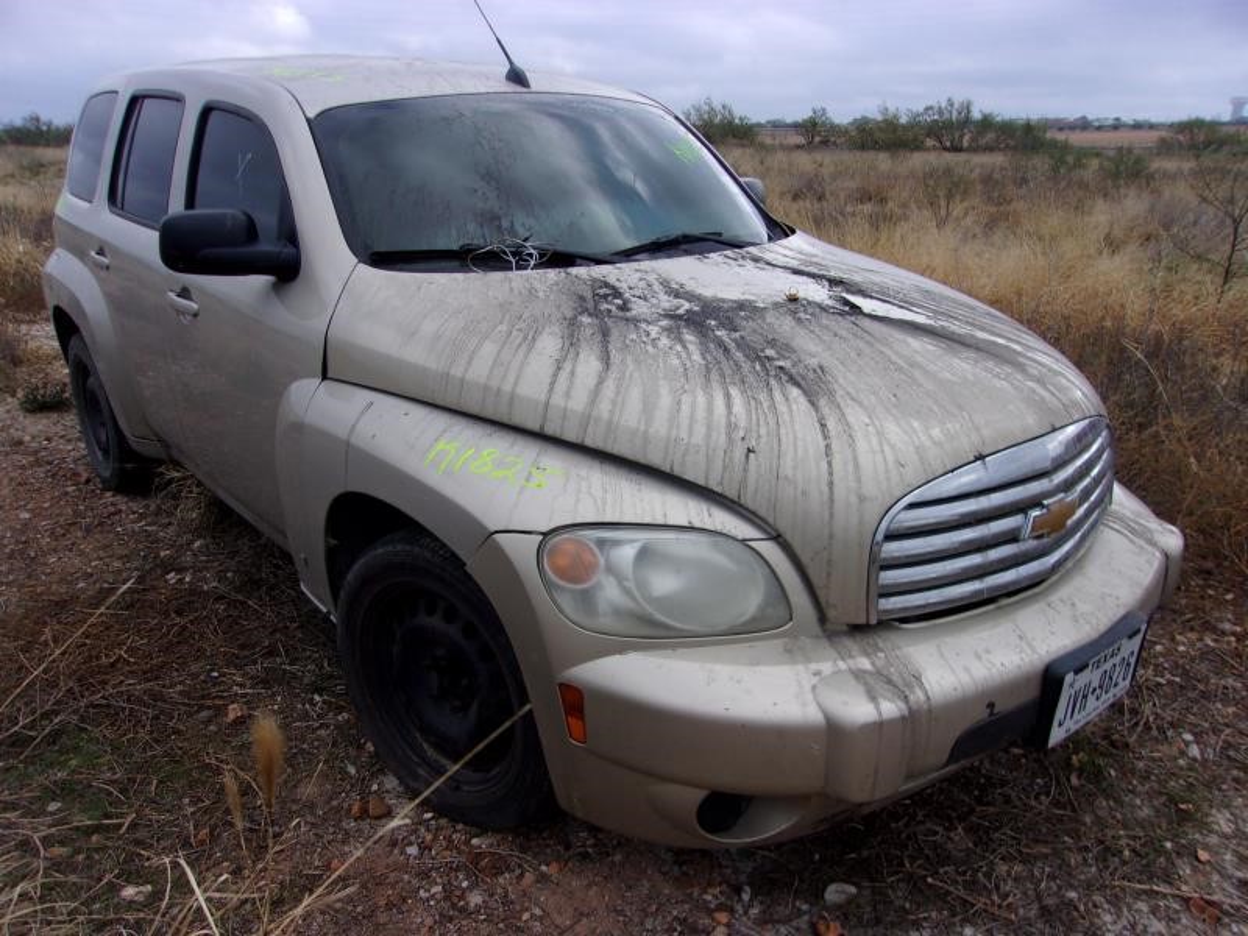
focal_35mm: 27
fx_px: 973
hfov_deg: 65.3
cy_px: 468
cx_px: 624
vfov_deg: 51.4
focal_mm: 4.9
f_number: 10.4
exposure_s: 1/50
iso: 80
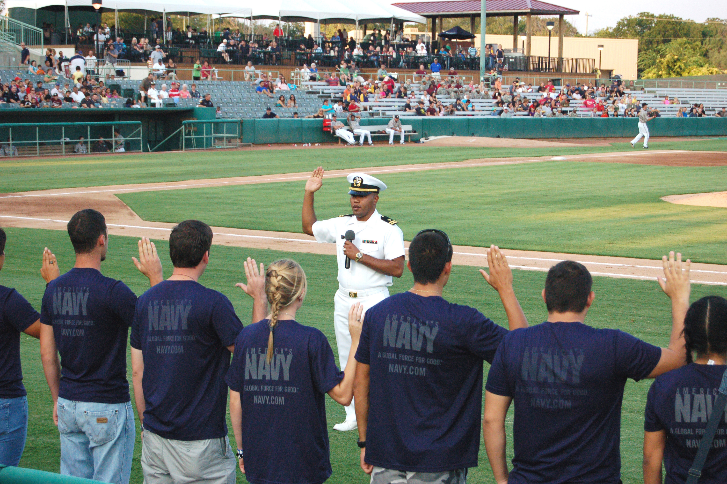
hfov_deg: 26.0
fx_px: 1574
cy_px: 242
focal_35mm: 78
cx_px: 364
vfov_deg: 17.5
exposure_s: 1/800
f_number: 5.6
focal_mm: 52
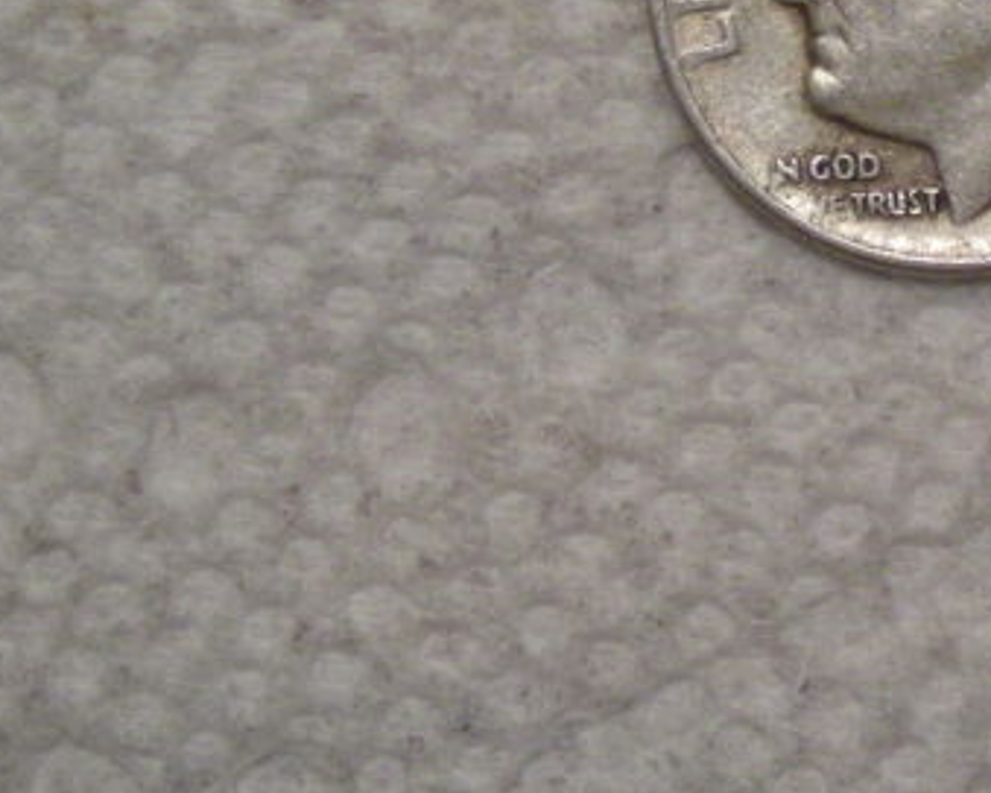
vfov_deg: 7.0
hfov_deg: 8.7
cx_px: 1277
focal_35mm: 219
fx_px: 6421
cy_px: -44
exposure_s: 1/52.3
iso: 280
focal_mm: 12.3
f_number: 3.9
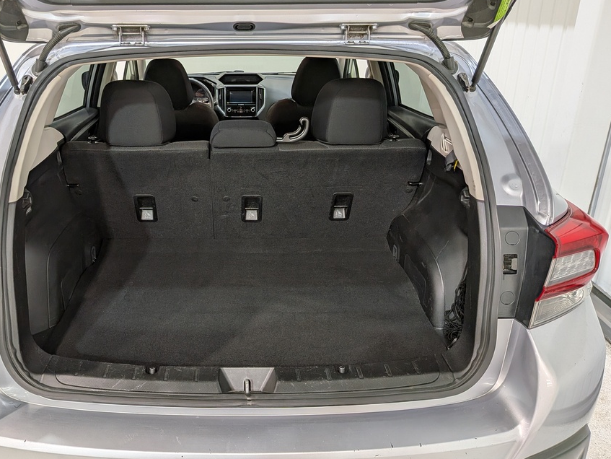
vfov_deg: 48.2
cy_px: 211
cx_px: 245
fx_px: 512
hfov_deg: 61.1
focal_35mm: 29
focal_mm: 4.53
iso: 165
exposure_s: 1/120
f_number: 1.7
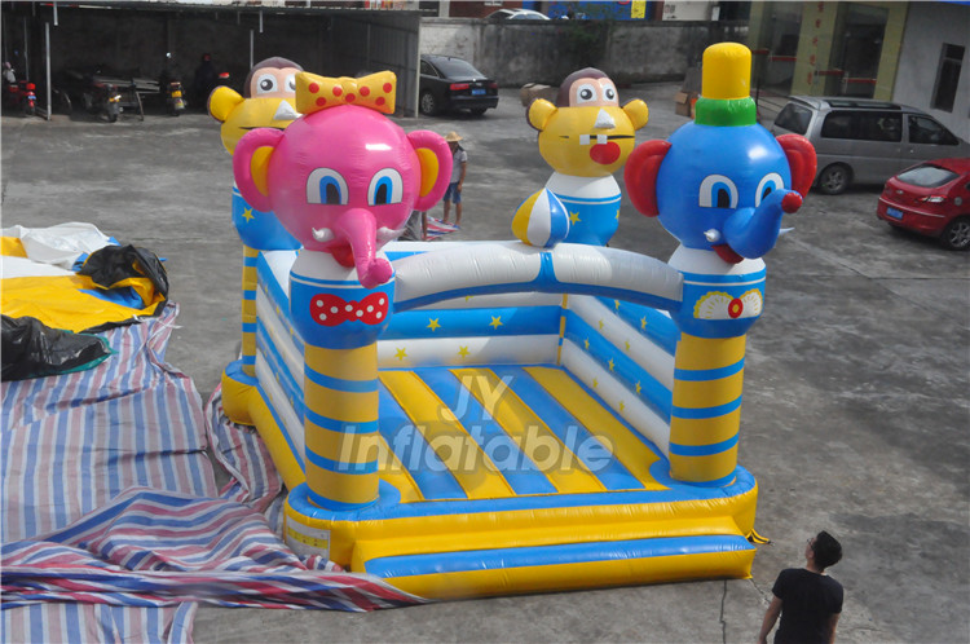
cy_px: 322
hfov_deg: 37.9
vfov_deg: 25.7
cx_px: 485
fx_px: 1413
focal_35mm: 52
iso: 3200
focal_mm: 35
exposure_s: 1/1250
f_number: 18
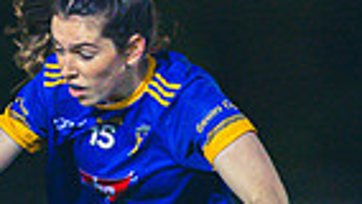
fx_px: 18869
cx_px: -86
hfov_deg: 1.1
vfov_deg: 0.6
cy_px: 370
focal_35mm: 1965
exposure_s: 1/500
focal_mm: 400
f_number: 2.8
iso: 5000
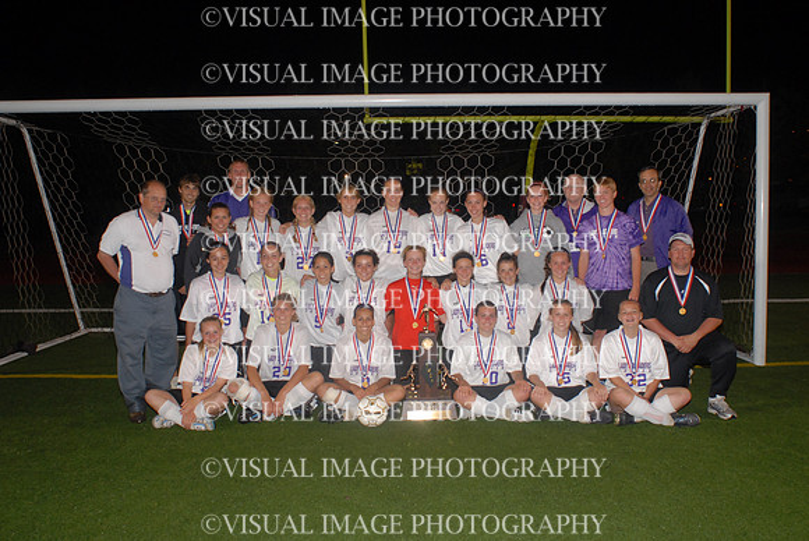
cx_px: 404
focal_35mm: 30
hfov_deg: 61.9
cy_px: 270
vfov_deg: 43.7
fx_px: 675
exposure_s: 1/160
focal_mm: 20
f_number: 5.6
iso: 400
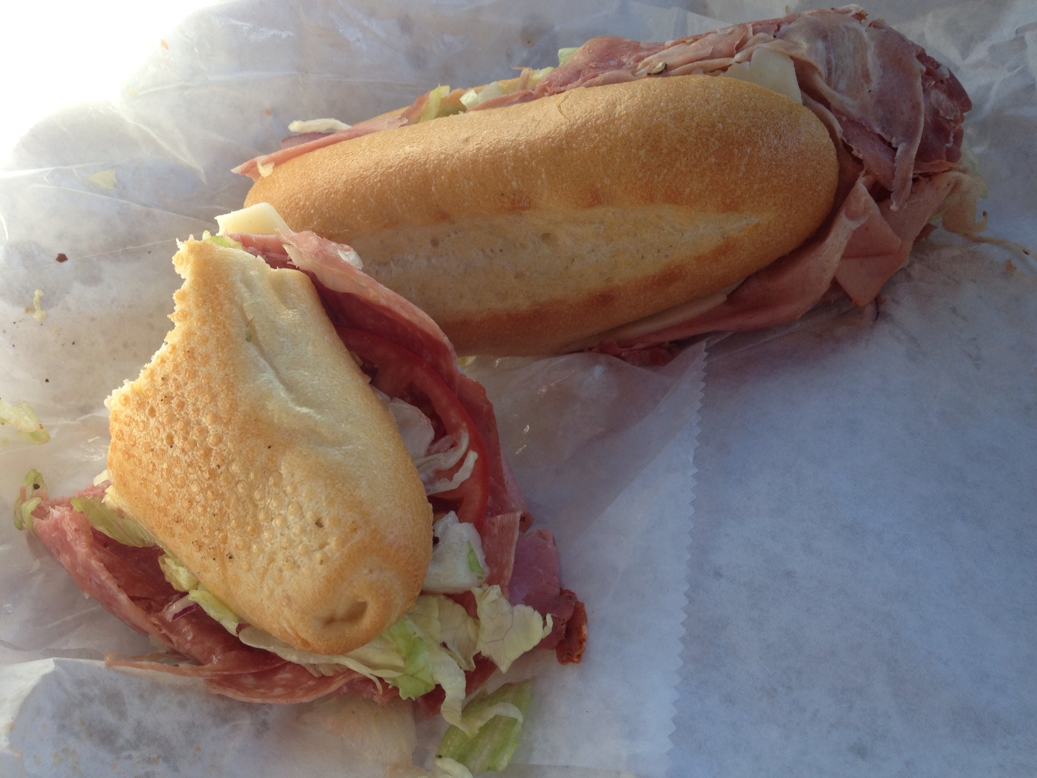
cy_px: 389
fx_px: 1049
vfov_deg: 40.7
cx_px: 518
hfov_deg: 52.6
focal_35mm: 35
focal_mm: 4.28
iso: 50
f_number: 2.4
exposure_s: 1/274
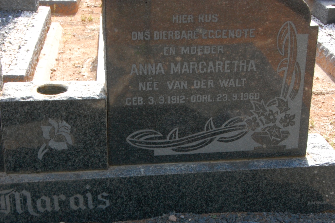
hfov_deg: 29.3
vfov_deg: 19.7
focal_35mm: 69
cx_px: 168
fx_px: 642
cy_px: 112
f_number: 22
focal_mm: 46
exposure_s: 1/30
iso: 1250
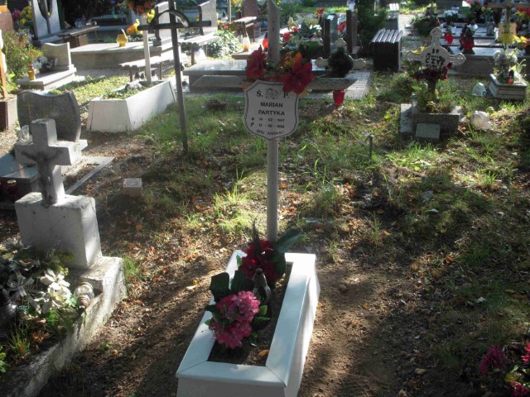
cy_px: 198
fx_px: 582
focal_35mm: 38
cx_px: 265
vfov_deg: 37.7
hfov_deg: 49.0
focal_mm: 6.3
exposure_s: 1/125
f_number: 3.3
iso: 100
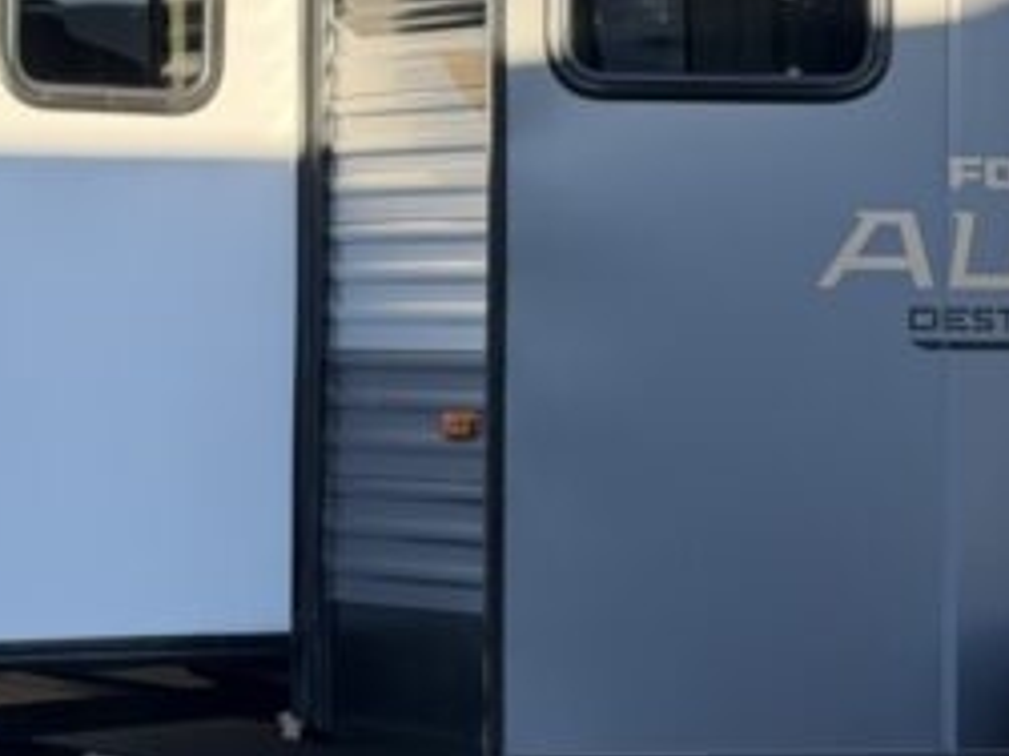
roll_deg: +1.0
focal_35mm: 147
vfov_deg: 10.1
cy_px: 314
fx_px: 4283
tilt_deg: -1.0
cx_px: 193
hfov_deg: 13.4
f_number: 1.78
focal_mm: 6.76
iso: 80
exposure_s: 1/1149
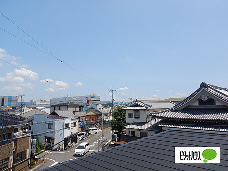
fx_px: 158
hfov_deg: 71.6
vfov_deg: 56.8
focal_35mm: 24
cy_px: 86
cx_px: 114
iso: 125
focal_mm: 4.3
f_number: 4.1
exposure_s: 1/1250
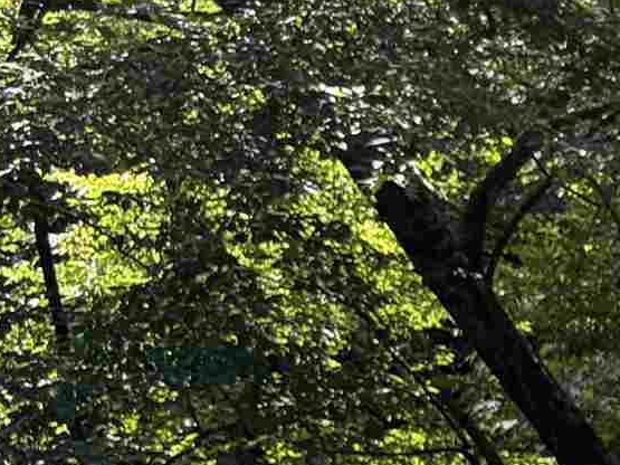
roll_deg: -0.1
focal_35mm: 144
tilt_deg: -7.2
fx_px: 2579
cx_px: 1272
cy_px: 562
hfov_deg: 12.1
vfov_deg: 10.1
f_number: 1.6
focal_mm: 5.96
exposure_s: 1/791
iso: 50
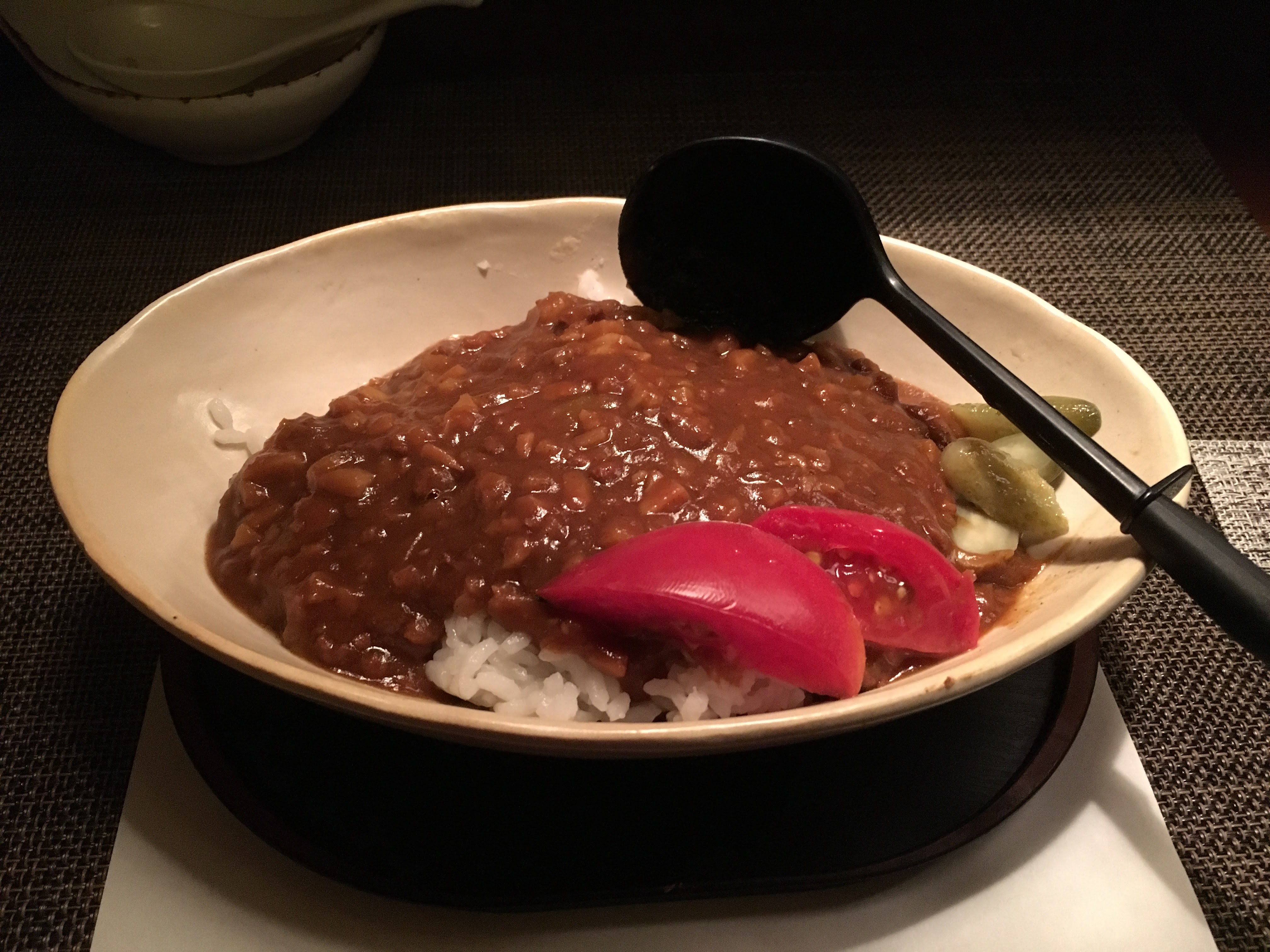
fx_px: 1064
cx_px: 635
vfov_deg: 48.2
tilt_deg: -50.0
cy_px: 476
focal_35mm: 29
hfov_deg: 61.7
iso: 320
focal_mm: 4.15
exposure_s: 1/15
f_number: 2.2
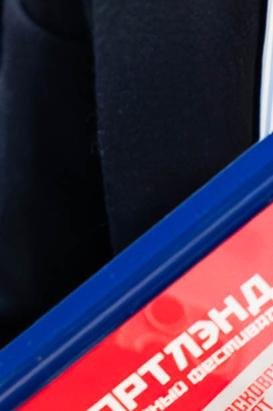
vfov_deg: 1.5
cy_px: -273
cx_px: 222
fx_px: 15156
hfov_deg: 1.0
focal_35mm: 1331
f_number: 2.8
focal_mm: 135
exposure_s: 1/320
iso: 2500
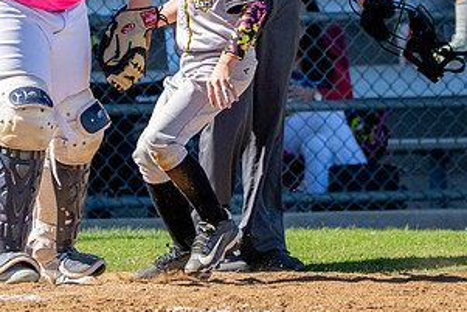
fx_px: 10888
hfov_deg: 2.5
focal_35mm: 839
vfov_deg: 1.6
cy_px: 69
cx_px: 267
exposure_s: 1/4000
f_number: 5.6
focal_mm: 268
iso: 1000
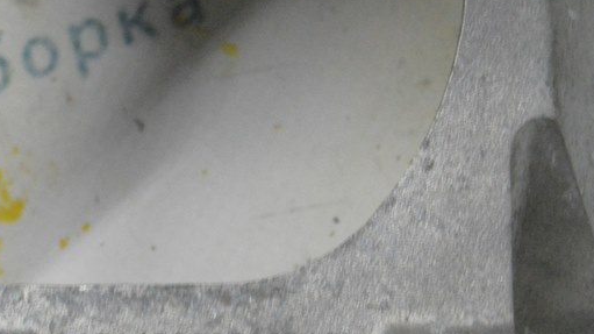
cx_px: 267
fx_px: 2725
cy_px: 175
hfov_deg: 12.4
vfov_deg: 7.0
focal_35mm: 173
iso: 6400
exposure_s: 1/20
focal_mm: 55
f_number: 20
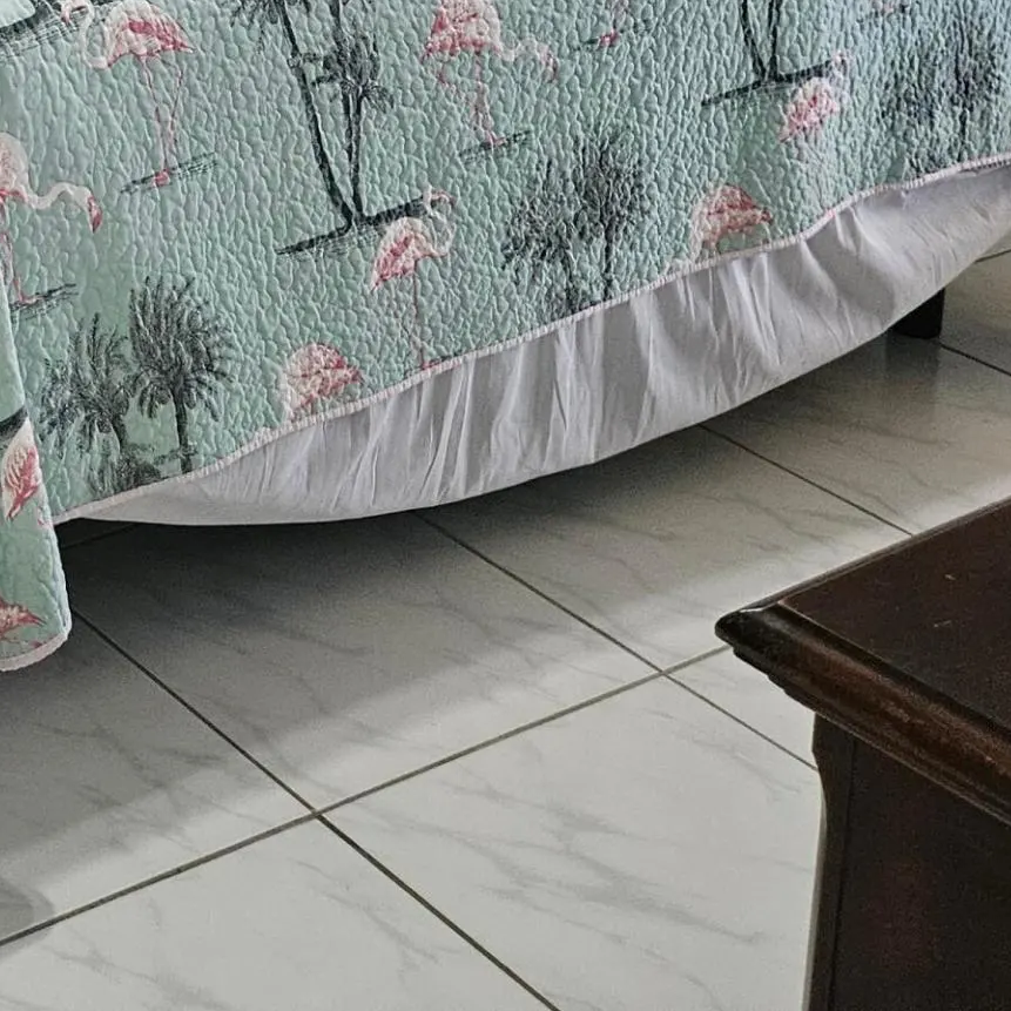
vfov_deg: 22.9
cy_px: -255
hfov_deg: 22.3
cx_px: -357
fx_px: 2247
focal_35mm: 68
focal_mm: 5.4
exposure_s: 1/120
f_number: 1.8
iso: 500
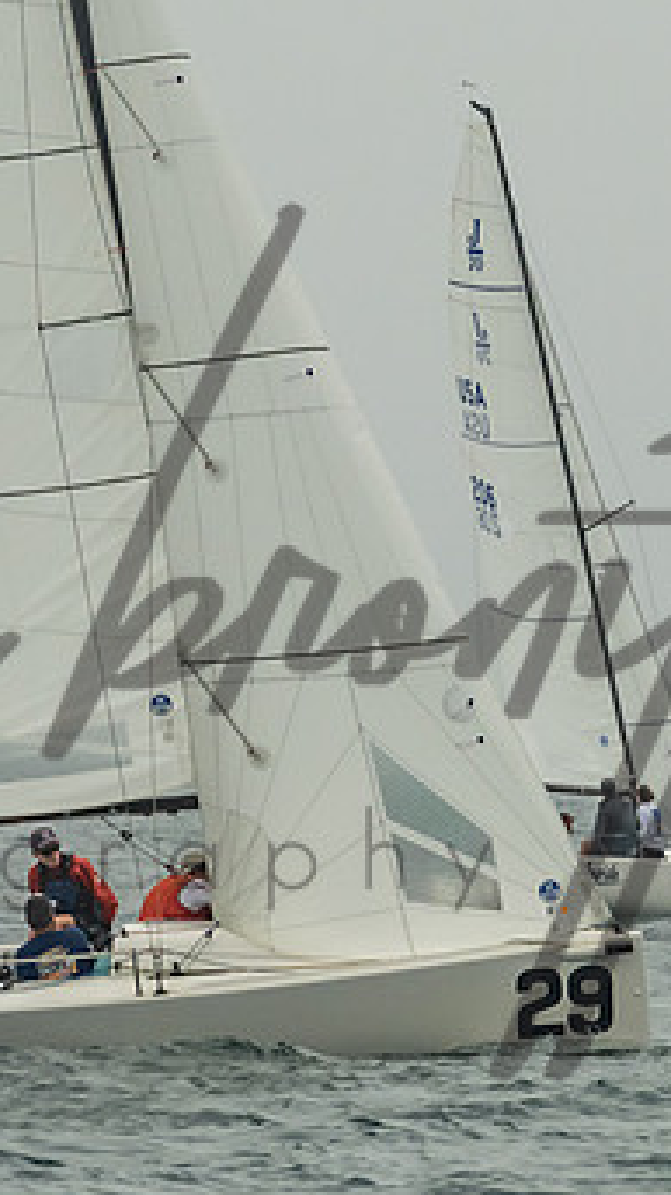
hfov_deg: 2.2
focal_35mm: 563
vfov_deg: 3.8
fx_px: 17843
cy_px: 340
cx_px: 431
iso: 800
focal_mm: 200
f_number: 9
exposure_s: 1/2500
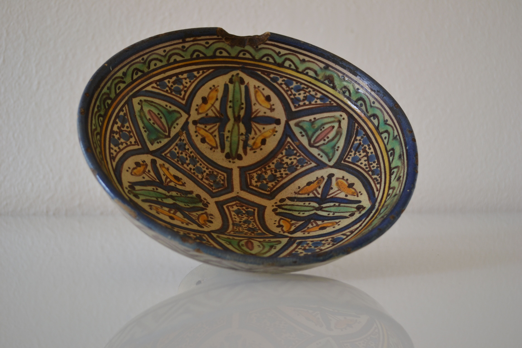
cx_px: 261
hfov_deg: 49.6
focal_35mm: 39
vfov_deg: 34.2
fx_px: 565
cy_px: 174
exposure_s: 1/60
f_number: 4.2
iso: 400
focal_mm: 26
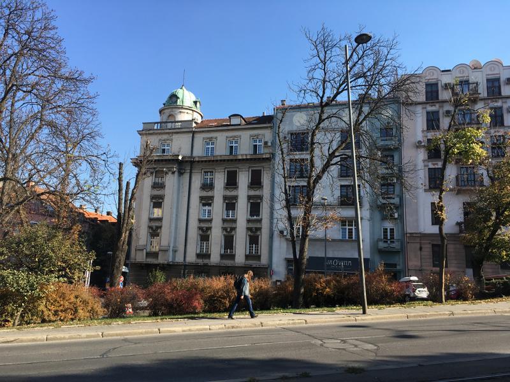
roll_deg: -4.4
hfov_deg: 61.7
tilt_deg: +9.9
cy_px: 191
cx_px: 255
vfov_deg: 48.2
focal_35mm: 29
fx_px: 427
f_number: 2.2
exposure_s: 1/686
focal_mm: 4.15
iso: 25
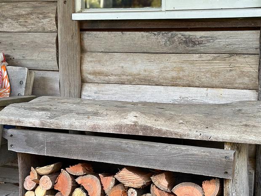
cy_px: 98
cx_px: 130
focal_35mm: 48
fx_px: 362
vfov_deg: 30.3
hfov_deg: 39.6
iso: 80
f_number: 1.78
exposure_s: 1/209
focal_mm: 6.86
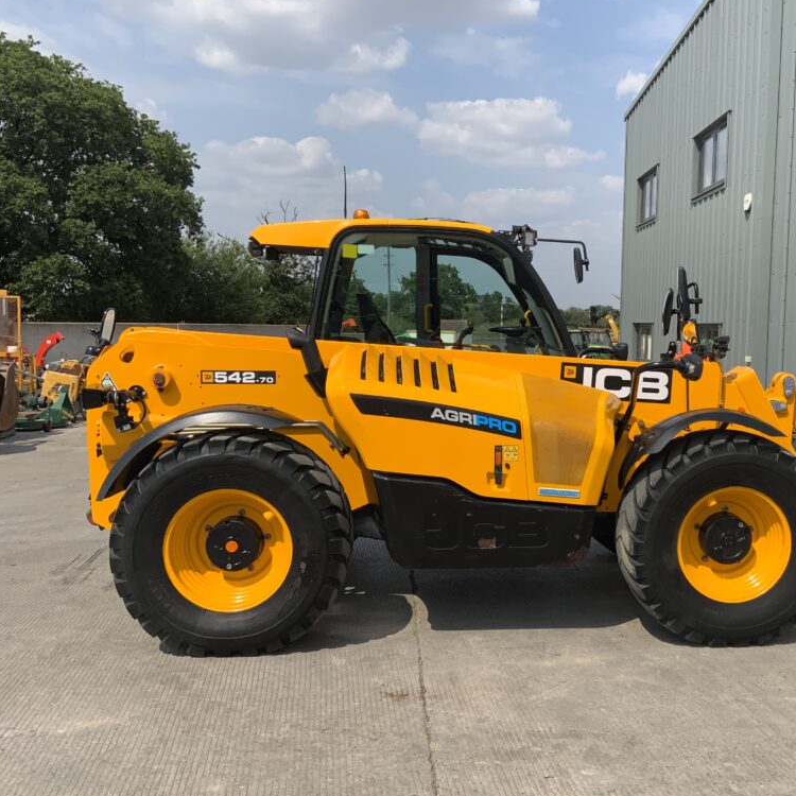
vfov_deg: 47.2
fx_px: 911
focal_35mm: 35
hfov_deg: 46.4
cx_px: 541
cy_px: 395
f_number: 1.8
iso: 20
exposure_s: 1/2427
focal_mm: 3
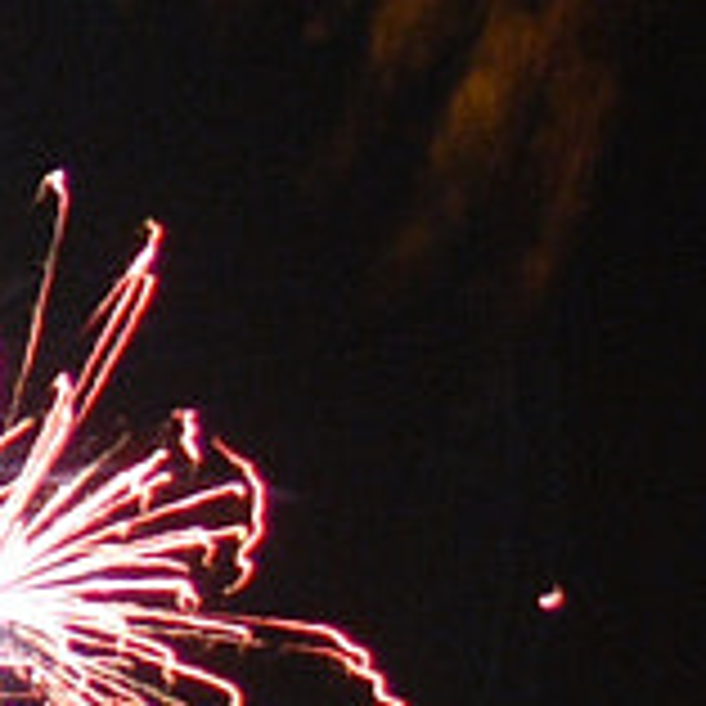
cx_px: -1196
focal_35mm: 455
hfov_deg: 3.8
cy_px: 106
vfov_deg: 3.8
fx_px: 10507
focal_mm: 35
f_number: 4.2
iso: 400
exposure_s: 5
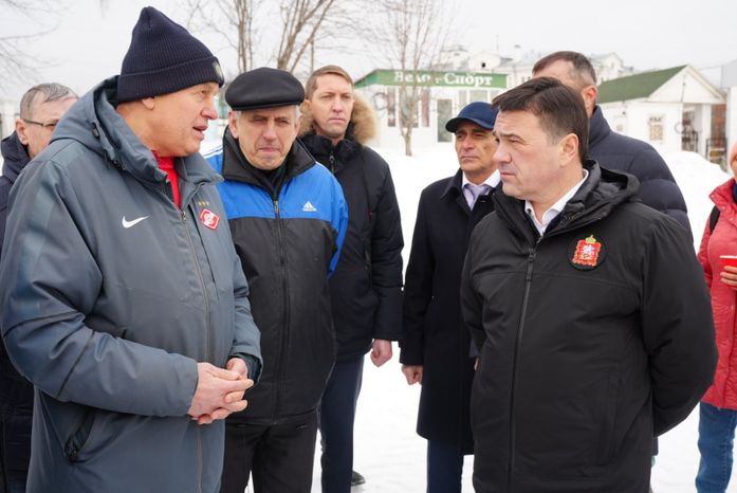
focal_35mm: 39
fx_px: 799
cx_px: 368
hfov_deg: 49.5
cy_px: 246
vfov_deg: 34.3
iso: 500
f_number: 6.3
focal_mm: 39
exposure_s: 1/200
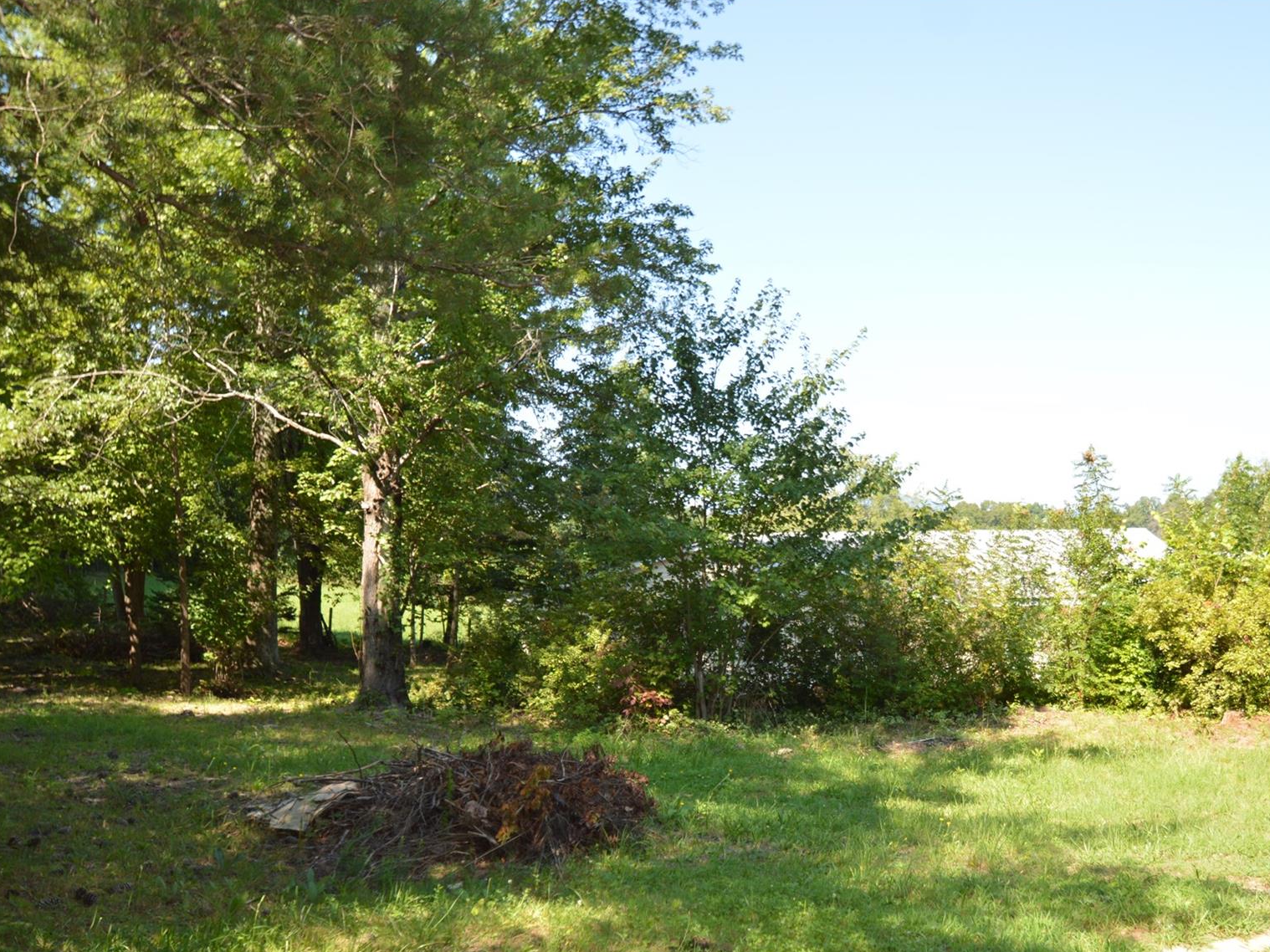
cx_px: 786
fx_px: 1284
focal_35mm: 35
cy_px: 562
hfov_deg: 52.1
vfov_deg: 40.5
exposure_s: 1/200
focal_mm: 18
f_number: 4.5
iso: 100
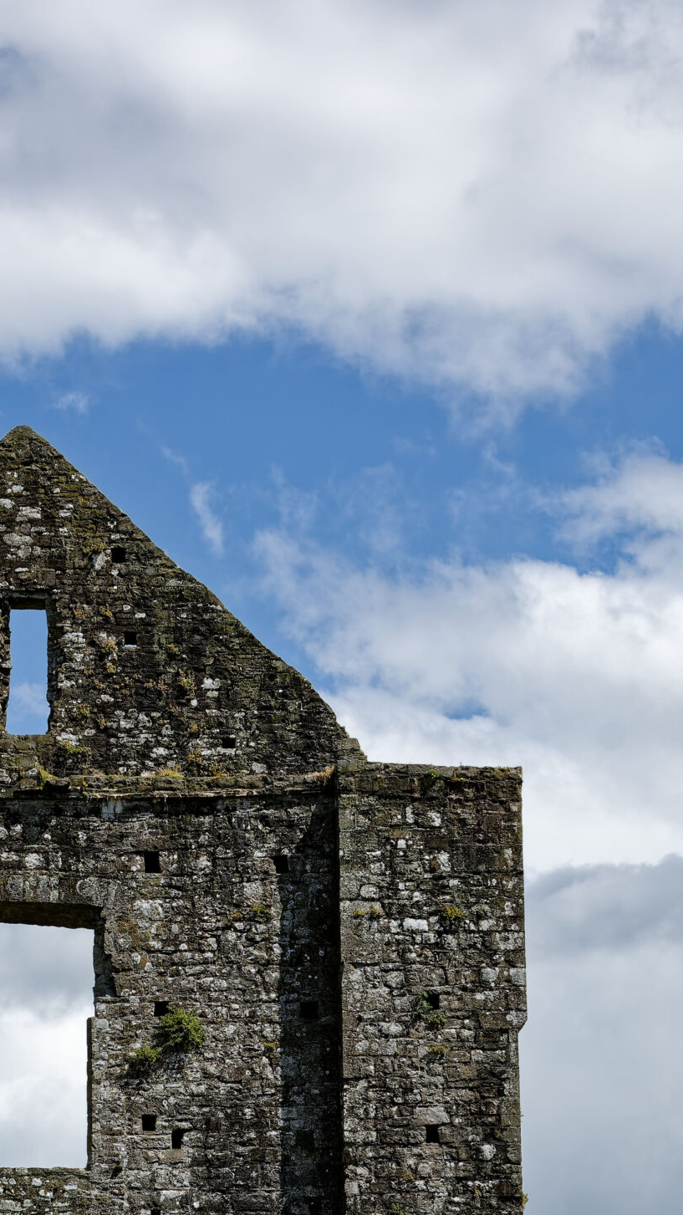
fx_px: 3121
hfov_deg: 12.4
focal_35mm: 97
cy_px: 1017
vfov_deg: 21.7
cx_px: 81
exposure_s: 1/500
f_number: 8
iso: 140
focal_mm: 35
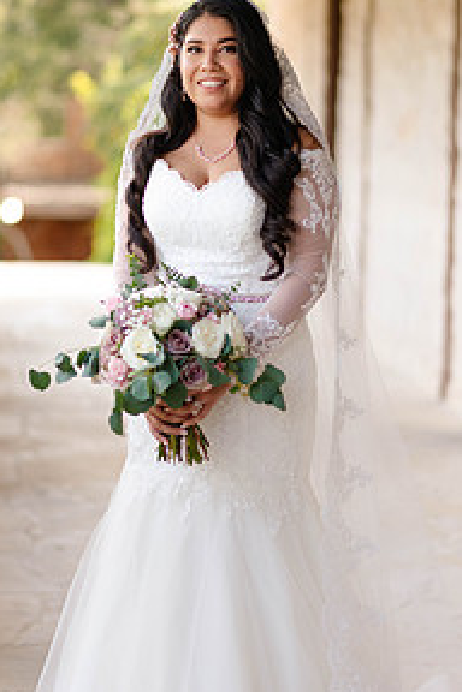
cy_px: 322
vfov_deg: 15.4
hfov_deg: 10.3
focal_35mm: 133
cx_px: 221
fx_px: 2560
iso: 200
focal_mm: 85
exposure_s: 1/2000
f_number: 1.8
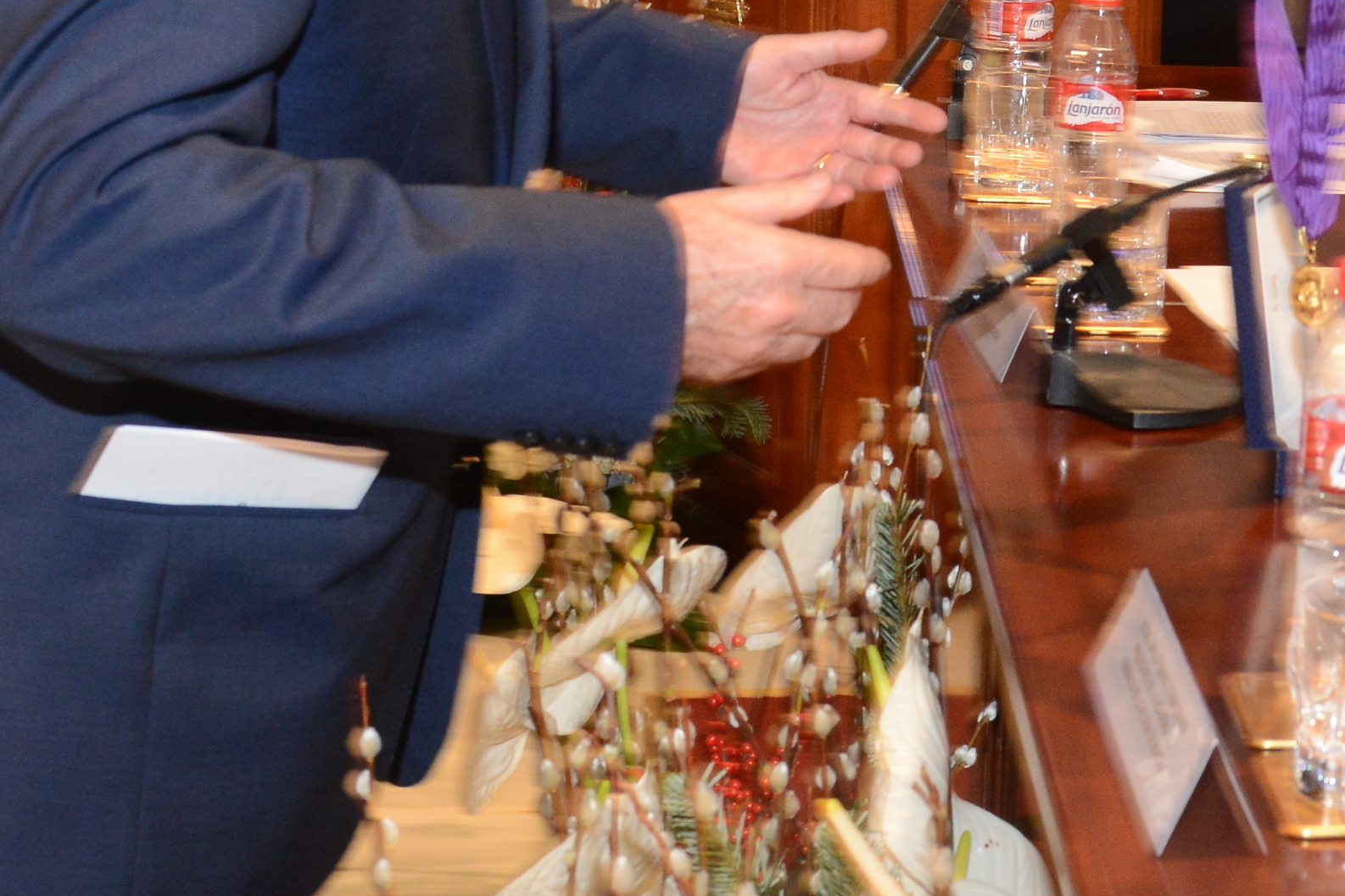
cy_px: 39
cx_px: 1350
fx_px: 3511
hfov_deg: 20.9
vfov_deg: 14.4
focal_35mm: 94
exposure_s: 1/50
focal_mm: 27
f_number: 5
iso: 1600
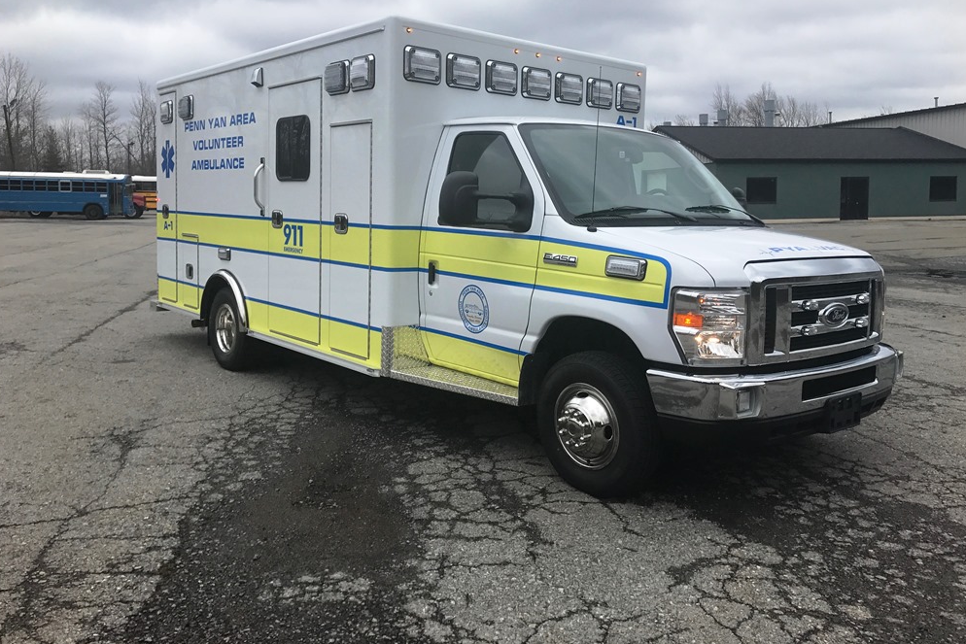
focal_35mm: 30
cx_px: 487
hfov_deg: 61.9
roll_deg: +0.7
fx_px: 805
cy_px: 276
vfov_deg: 43.5
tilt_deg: -3.6
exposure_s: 1/584
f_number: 1.8
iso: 20
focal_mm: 3.99
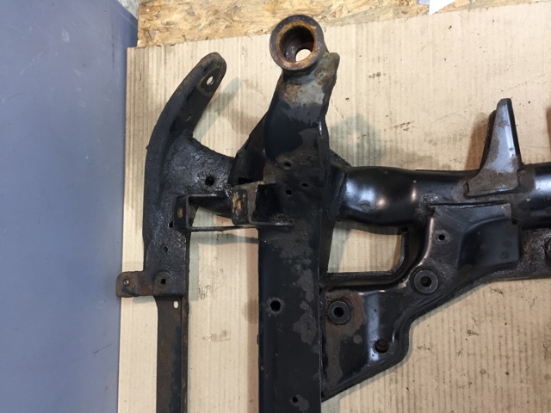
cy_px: 206
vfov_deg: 48.2
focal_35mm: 29
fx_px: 462
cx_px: 276
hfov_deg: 61.7
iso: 160
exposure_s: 1/33
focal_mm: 4.15
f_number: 2.2
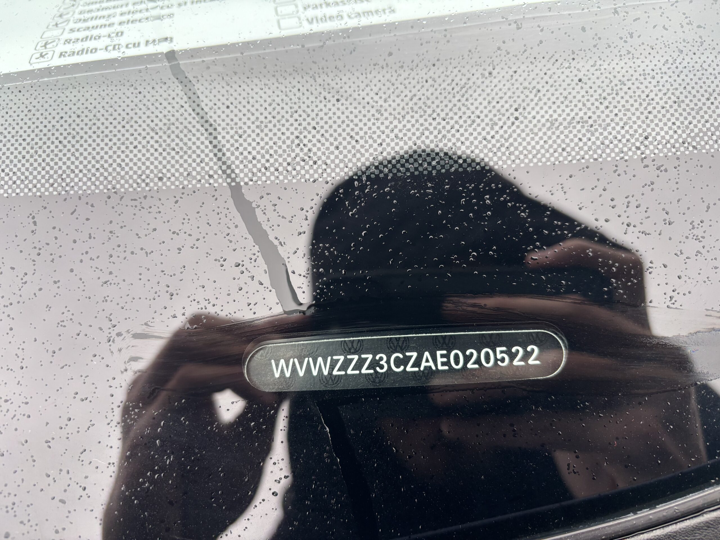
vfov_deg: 53.1
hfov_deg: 67.3
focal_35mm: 26
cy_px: 270
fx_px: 541
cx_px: 360
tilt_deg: -50.1
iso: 100
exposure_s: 1/121
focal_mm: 5.96
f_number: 1.6
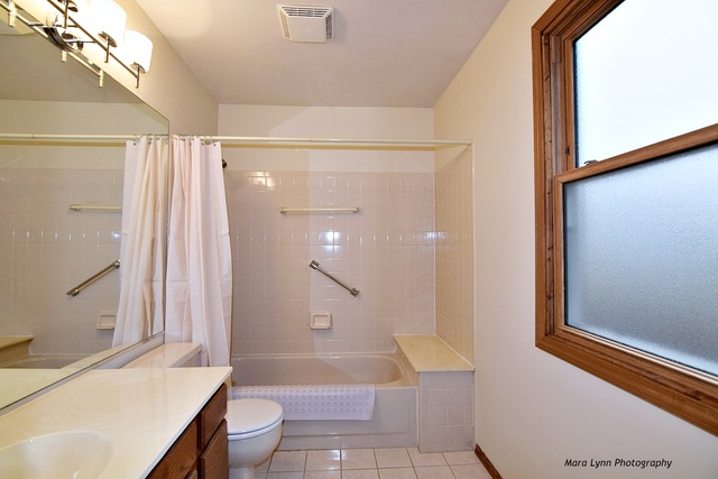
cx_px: 359
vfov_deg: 72.1
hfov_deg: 95.0
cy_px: 240
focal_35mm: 16
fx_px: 329
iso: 560
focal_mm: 11
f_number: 5.6
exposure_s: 1/125
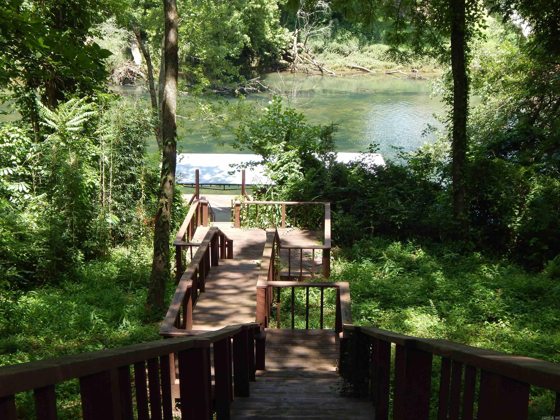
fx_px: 874
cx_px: 280
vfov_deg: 27.0
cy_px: 210
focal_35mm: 54
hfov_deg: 35.5
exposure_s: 1/160
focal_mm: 9.7
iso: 125
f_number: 3.8
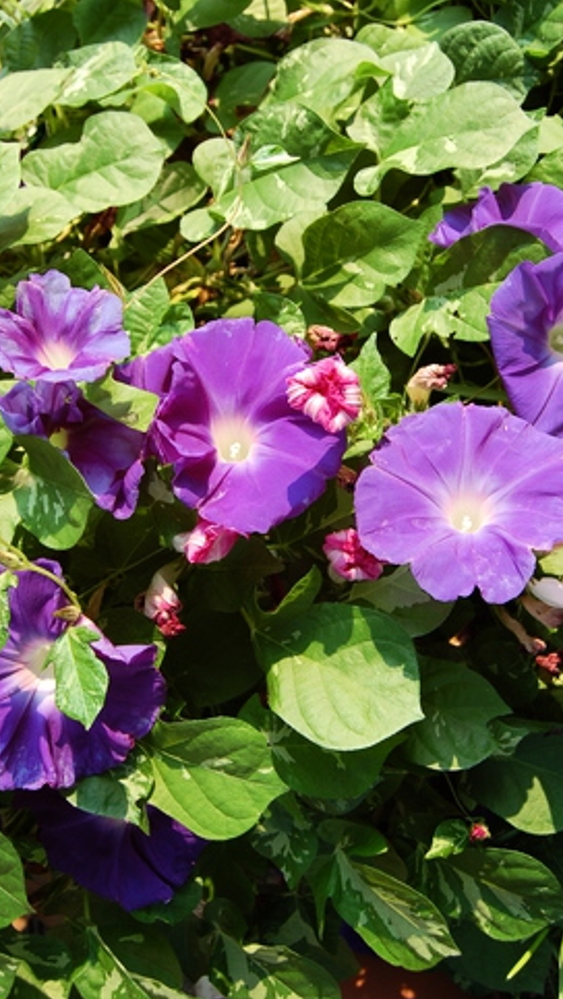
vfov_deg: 51.5
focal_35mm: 39
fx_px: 1034
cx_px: 295
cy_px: 434
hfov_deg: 30.5
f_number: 5.6
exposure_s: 1/125
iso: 200
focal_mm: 20
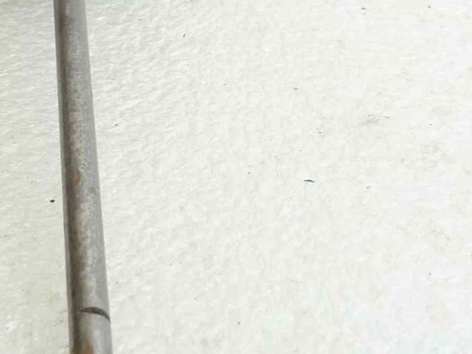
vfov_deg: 13.8
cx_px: 31
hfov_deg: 18.0
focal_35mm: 107
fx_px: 1459
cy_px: 73
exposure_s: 1/20
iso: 80
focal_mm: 4.4
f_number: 3.3
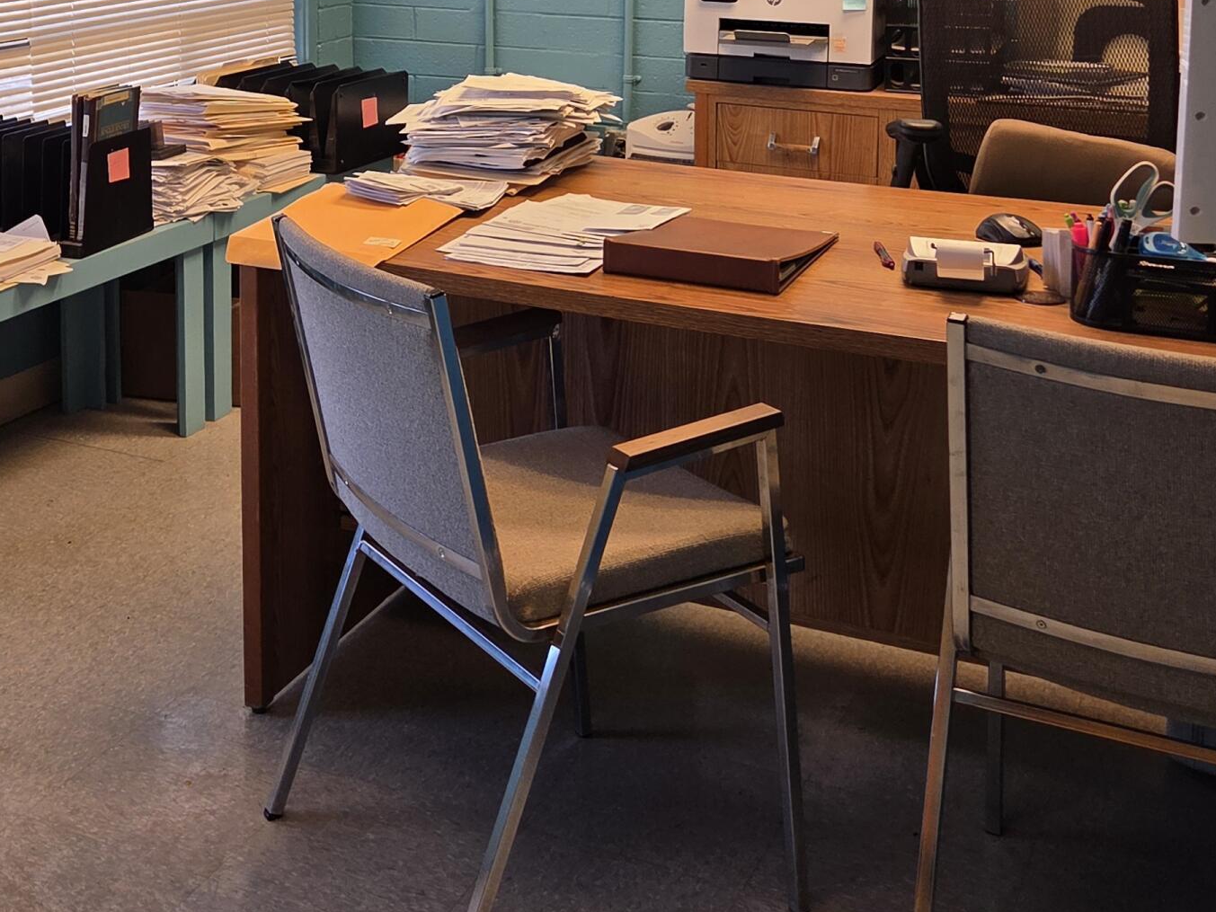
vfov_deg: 27.2
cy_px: 34
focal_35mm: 51
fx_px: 1792
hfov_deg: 36.7
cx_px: 313
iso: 80
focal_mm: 5.4
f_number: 1.8
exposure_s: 1/120
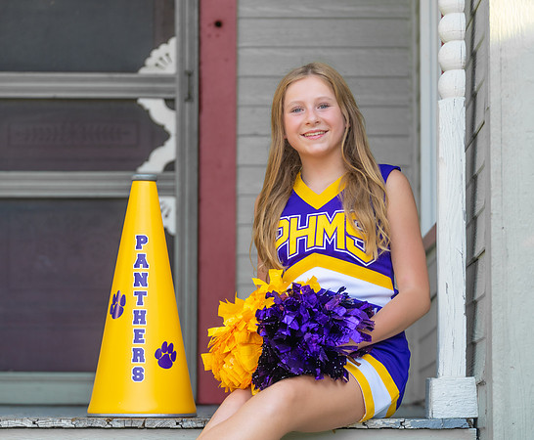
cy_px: 244
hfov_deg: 13.2
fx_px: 2309
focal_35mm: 144
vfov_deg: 10.9
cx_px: 286
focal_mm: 112
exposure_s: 1/320
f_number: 2.8
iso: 160
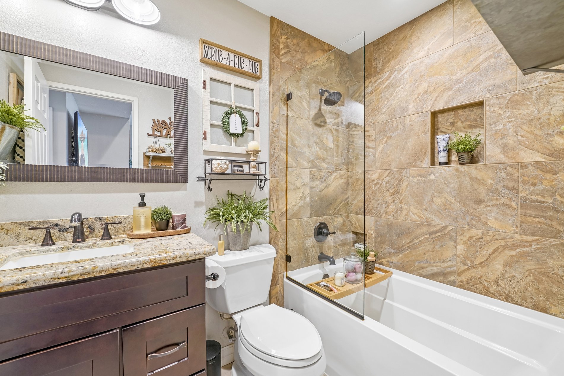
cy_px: 188
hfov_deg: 104.3
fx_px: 219
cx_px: 285
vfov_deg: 81.2
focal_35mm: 14
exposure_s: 1/8
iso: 400
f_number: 8
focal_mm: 13
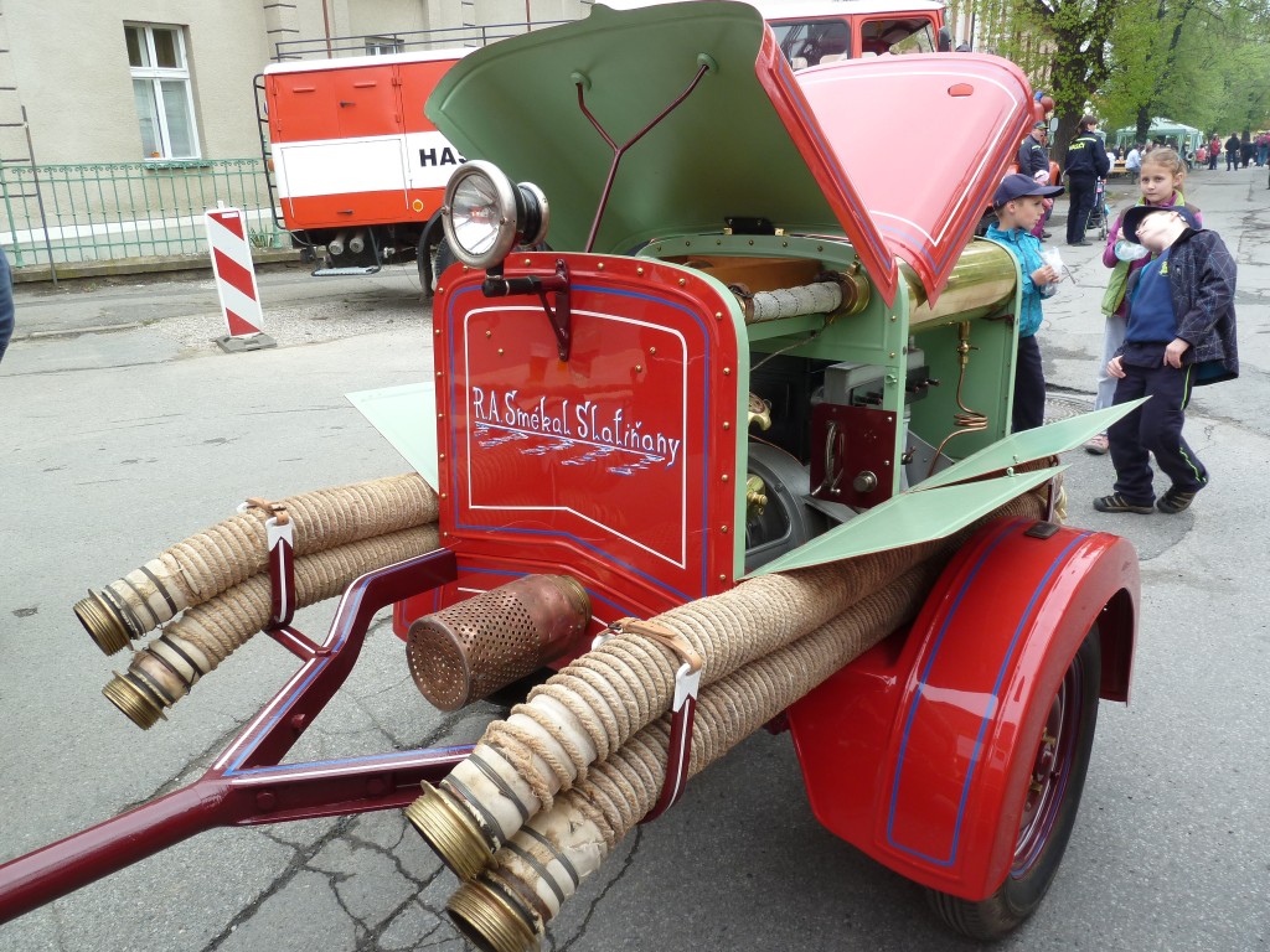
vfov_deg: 54.9
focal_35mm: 25
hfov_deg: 69.4
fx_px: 917
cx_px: 635
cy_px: 476
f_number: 3.5
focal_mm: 4.1
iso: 80
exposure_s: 1/100
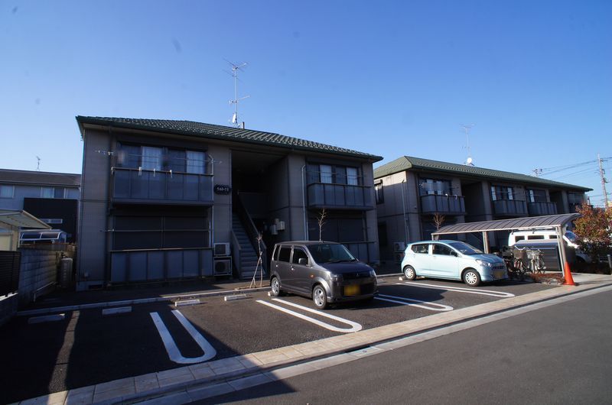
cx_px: 306
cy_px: 202
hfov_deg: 73.8
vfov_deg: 52.9
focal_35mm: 24
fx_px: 407
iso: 200
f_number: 13
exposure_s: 1/125
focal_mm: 16
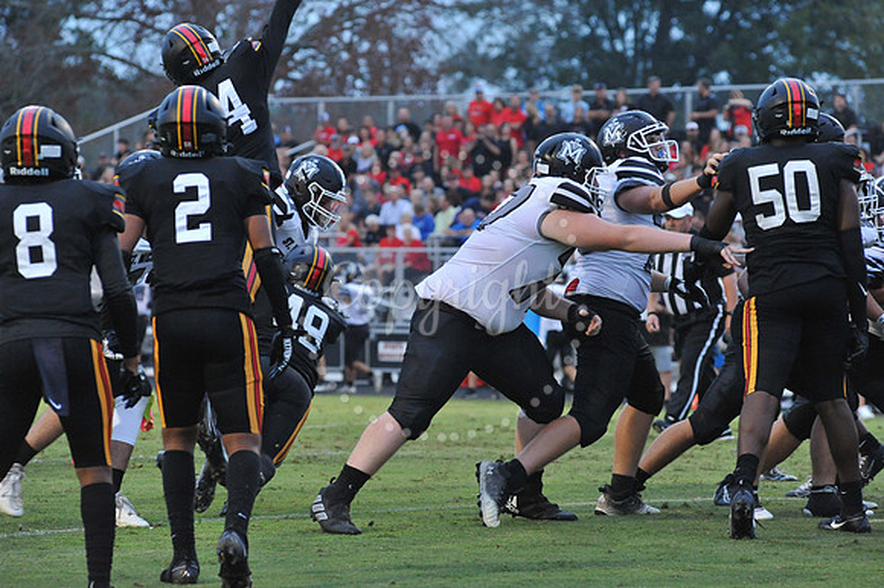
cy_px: 294
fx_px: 4908
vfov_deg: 6.9
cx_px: 442
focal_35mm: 200
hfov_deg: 10.3
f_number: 5.6
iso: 4000
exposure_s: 1/250
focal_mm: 200
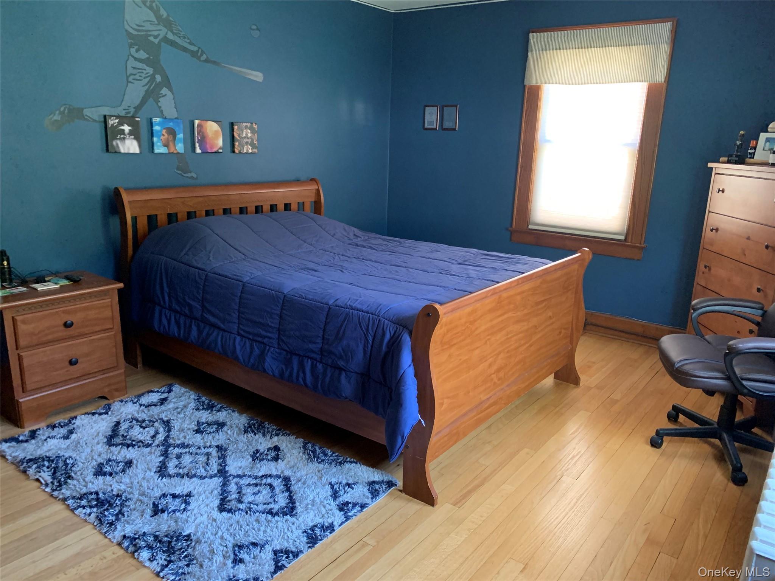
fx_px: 582
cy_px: 290
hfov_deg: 67.3
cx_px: 388
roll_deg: -2.0
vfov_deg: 53.1
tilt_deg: -15.1
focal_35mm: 26
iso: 400
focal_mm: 4.25
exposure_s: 1/42
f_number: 1.8
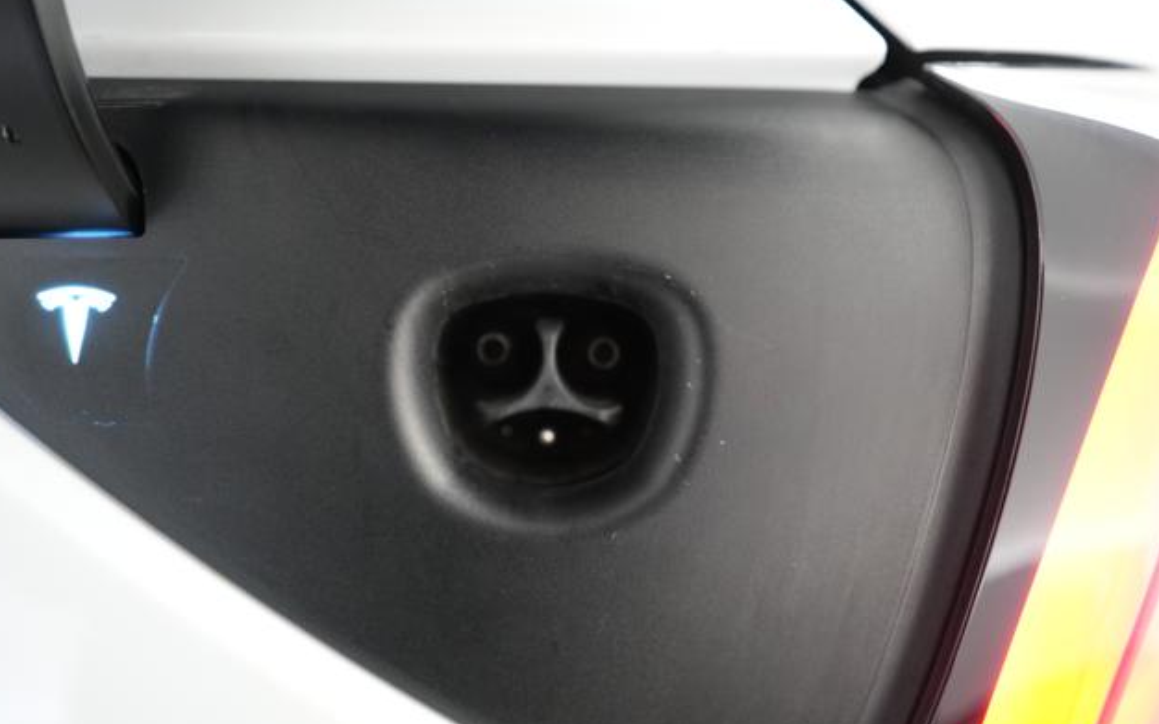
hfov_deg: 72.6
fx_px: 790
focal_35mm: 25
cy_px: 374
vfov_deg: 49.2
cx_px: 572
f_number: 2.8
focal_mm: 24
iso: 4000
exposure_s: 1/60
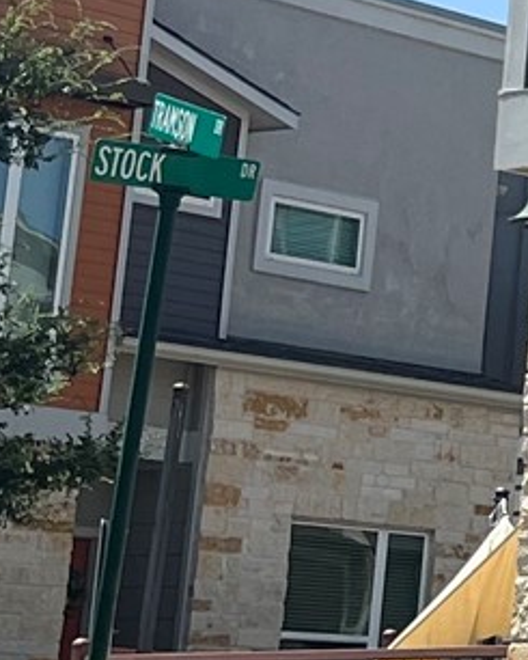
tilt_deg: +14.6
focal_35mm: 170
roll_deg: -0.9
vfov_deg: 11.2
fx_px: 3319
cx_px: 1414
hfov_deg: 8.1
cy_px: -80
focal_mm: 5.1
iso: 50
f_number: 1.6
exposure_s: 1/2899
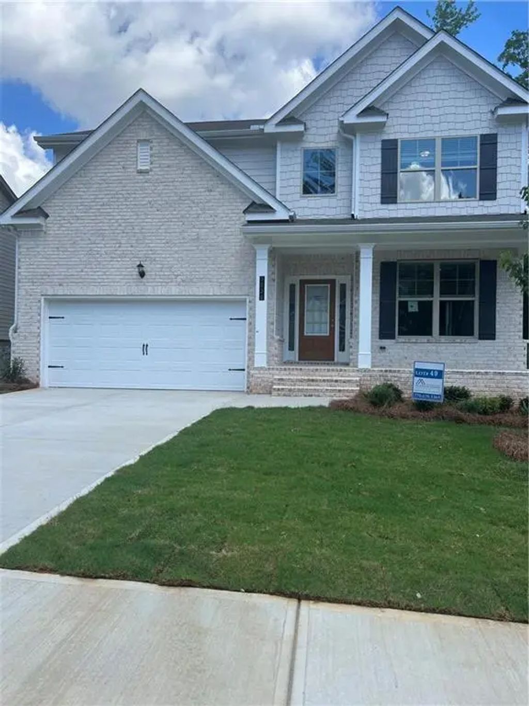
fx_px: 530
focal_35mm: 26
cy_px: 353
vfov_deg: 67.3
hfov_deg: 53.1
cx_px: 264
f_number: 1.5
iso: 50
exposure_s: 1/2045
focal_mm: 5.7
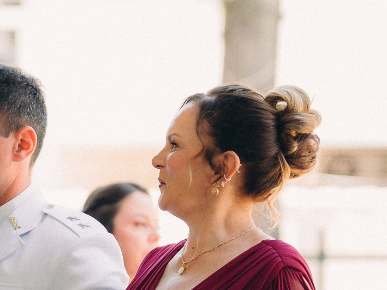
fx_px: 3687
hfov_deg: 6.0
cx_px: 10
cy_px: 361
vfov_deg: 4.5
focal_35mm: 330
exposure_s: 1/200
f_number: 2.8
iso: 160
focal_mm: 95
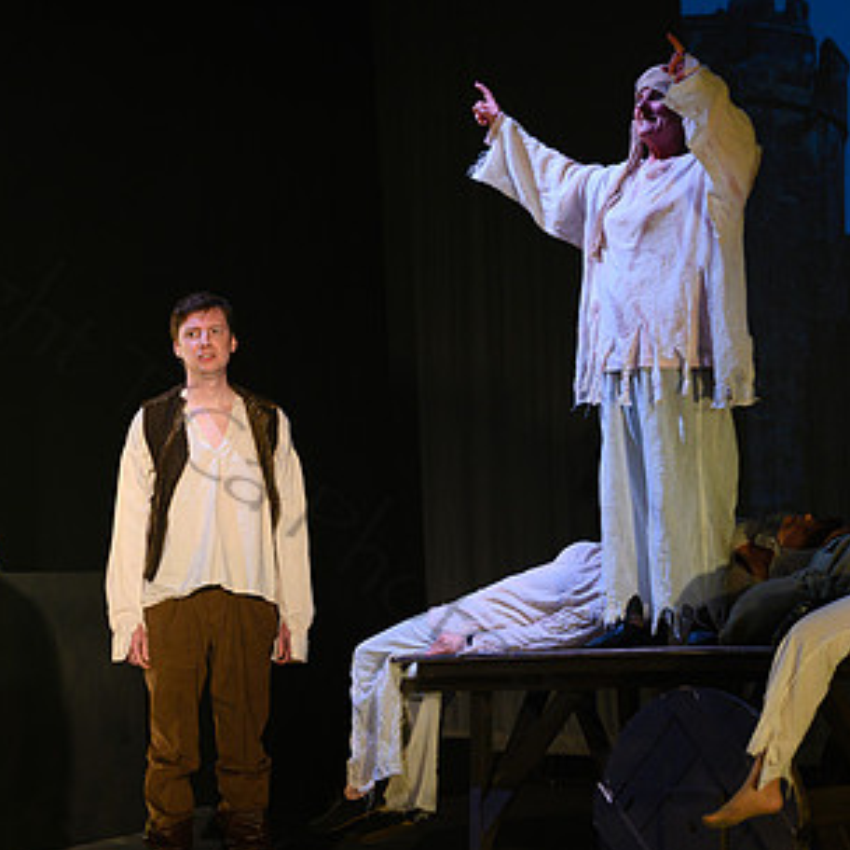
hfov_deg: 14.4
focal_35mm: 121
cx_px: 282
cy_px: 494
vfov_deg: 14.4
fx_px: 3361
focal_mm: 70
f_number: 3.5
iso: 1250
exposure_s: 1/80
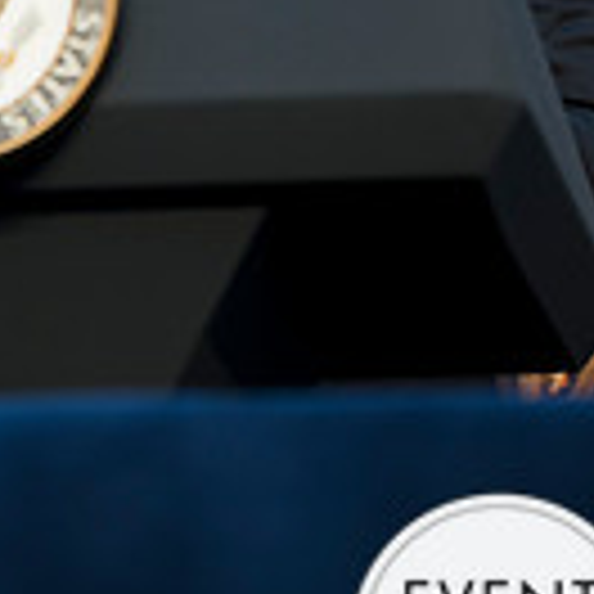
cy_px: -76
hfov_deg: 4.0
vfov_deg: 4.0
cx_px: 122
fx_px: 8445
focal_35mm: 435
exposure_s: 1/200
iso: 250
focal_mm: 150
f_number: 2.8
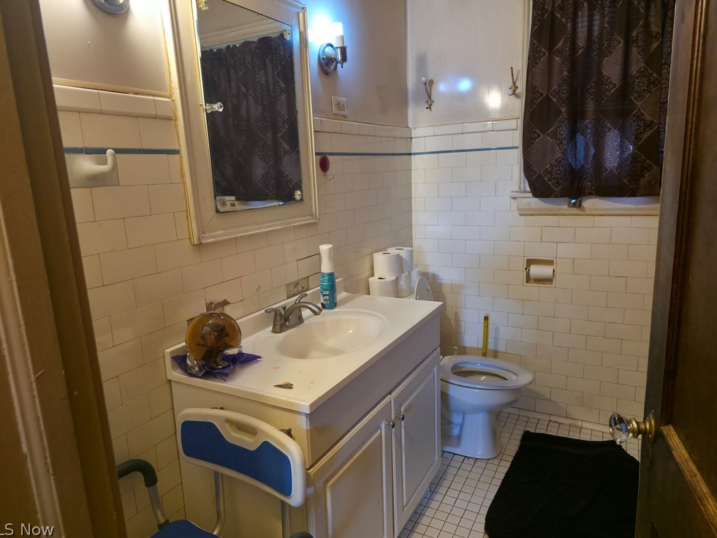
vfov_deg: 56.8
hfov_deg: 71.6
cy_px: 261
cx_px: 352
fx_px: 497
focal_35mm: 24
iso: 200
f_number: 1.7
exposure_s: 1/40
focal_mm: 6.3
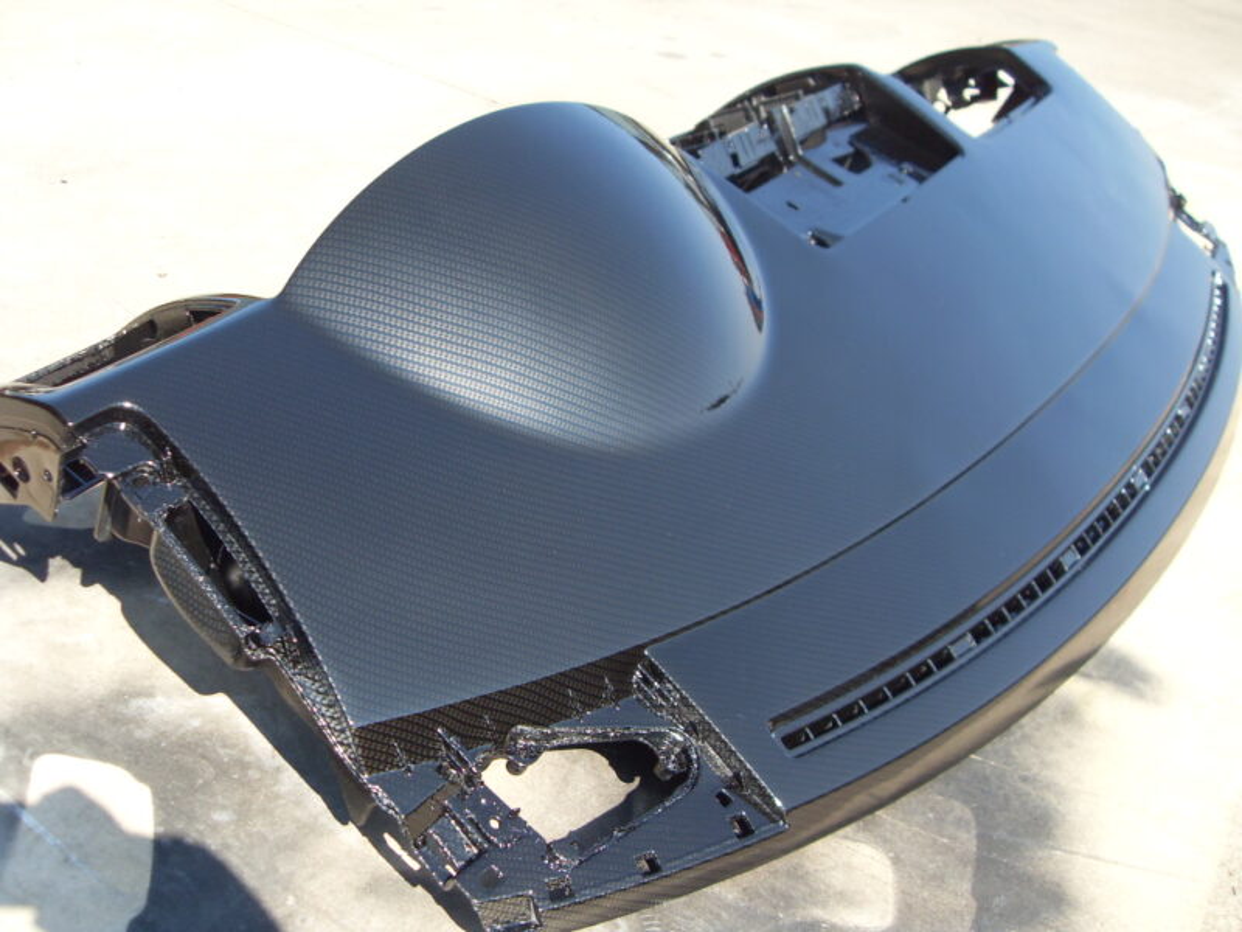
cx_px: 621
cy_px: 466
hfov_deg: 52.6
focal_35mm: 35
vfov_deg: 40.7
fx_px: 1256
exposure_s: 1/60
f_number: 7
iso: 80
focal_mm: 6.3
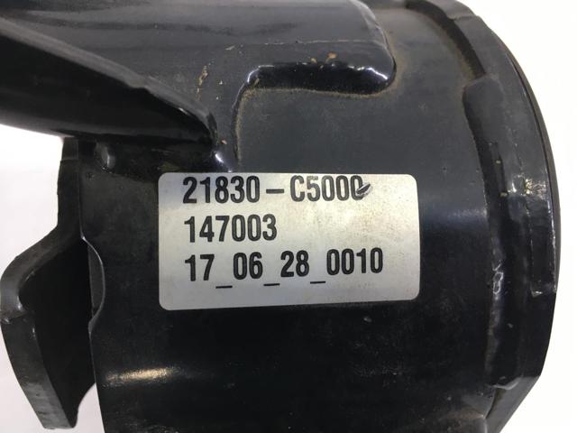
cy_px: 216
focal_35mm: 29
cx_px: 288
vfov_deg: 48.2
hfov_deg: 61.7
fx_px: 483
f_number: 2.2
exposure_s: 1/33
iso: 40
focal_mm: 4.15
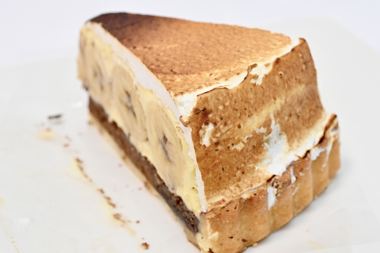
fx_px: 633
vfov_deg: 22.6
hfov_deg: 33.4
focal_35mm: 60
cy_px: 126
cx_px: 190
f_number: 11
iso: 6400
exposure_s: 1/125
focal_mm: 60
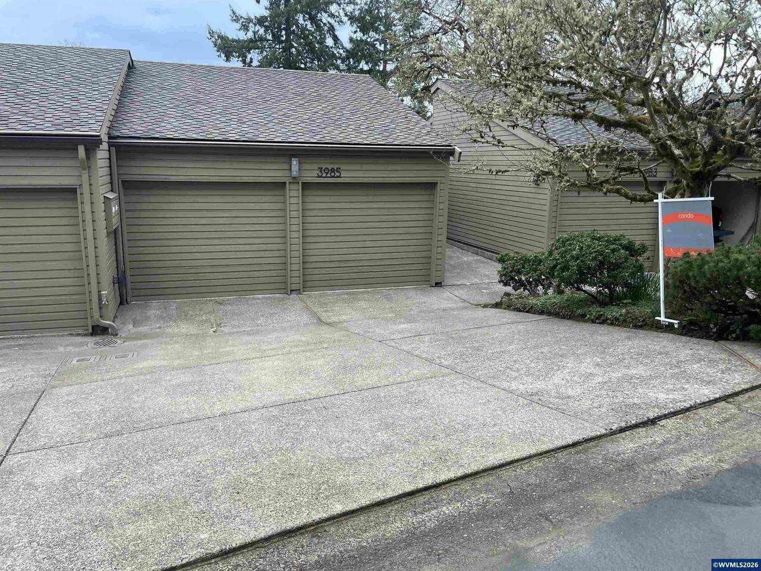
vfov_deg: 53.1
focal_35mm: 26
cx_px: 380
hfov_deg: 67.3
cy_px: 286
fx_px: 572
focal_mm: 4.2
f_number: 1.6
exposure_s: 1/121
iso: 50
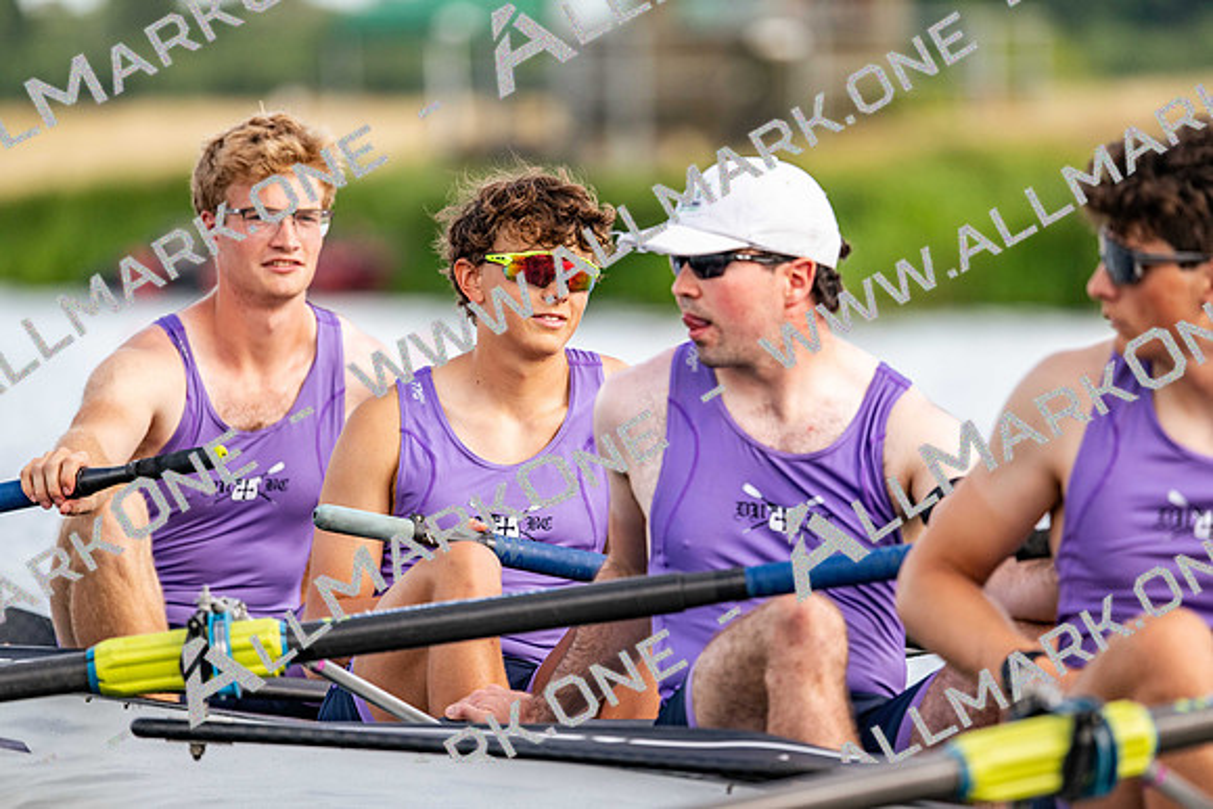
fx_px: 13480
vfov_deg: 3.4
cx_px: 606
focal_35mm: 400
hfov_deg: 5.2
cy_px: 404
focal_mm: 400
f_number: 4.5
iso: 720
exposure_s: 1/2500
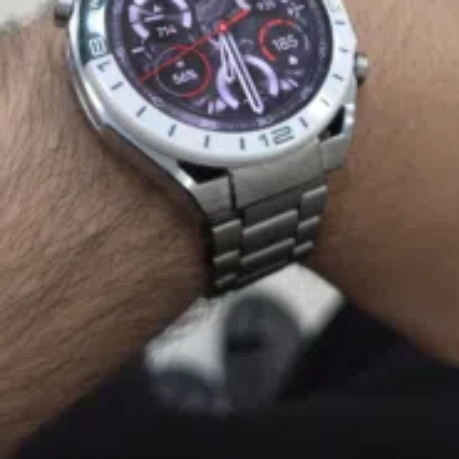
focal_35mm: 44
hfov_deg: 38.3
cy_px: 10
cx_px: 253
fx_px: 660
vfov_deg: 35.1
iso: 50
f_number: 1.4
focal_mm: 6.5
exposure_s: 1/180
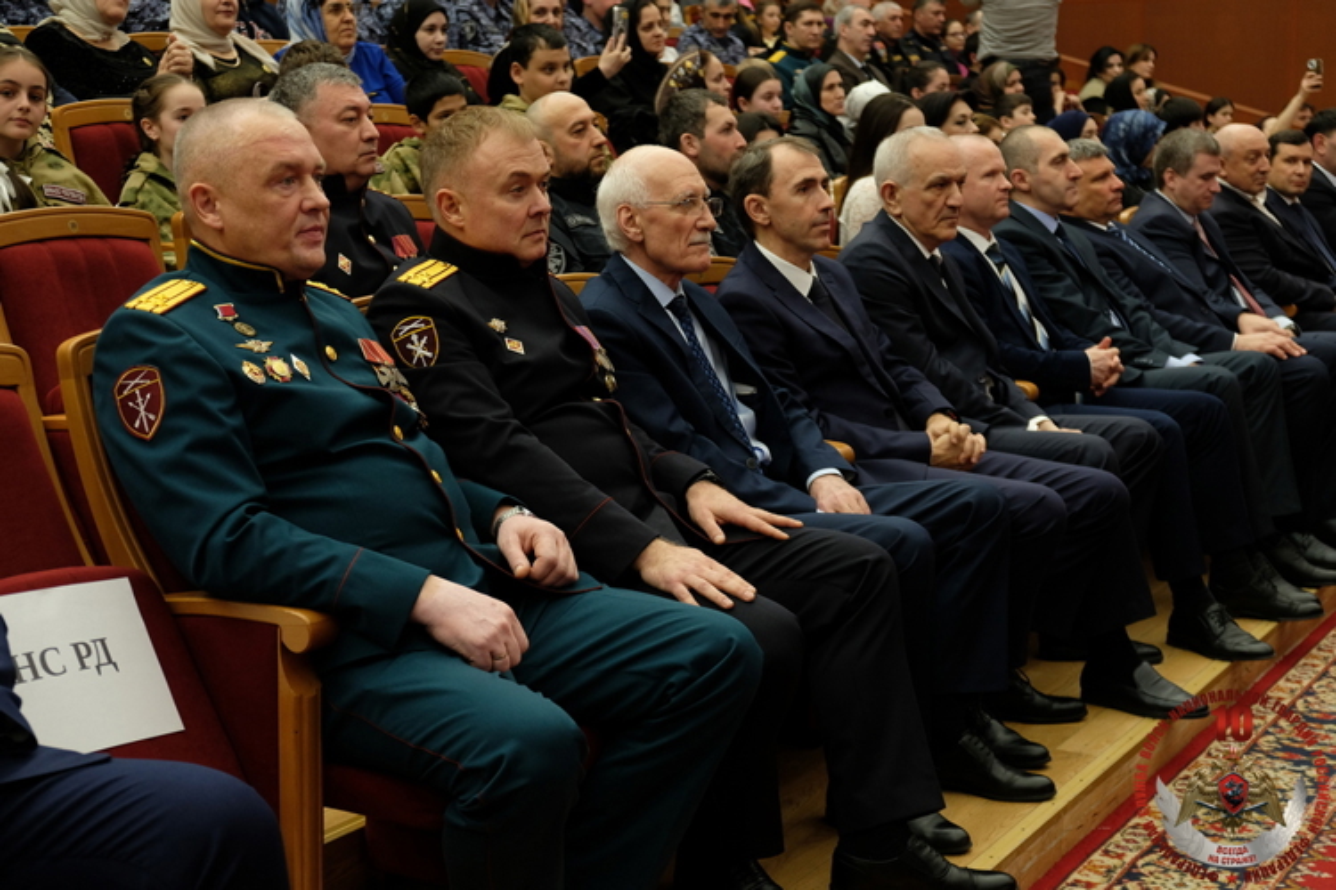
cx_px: 668
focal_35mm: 51
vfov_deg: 26.5
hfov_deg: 38.9
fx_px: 1893
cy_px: 445
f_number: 3.6
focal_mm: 34.3
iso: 800
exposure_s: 1/45
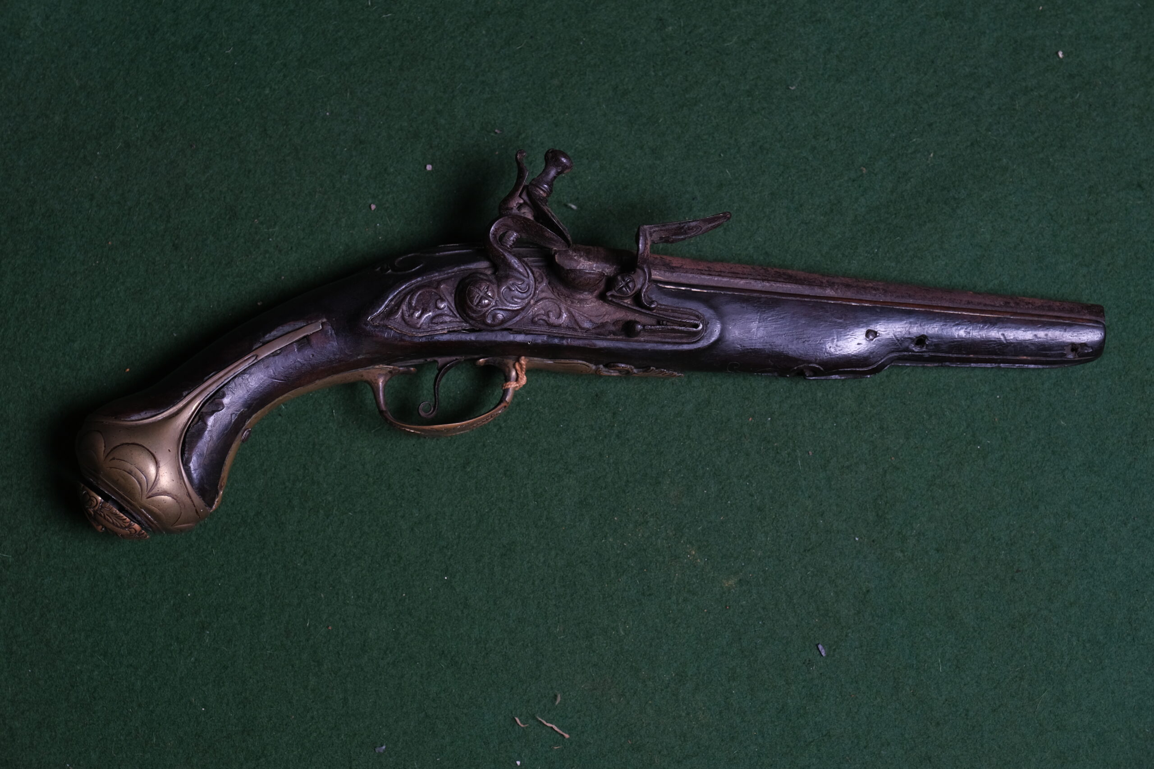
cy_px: 384
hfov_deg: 24.5
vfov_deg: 16.5
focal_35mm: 83
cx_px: 577
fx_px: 2661
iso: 320
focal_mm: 55
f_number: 5.6
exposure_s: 1/160
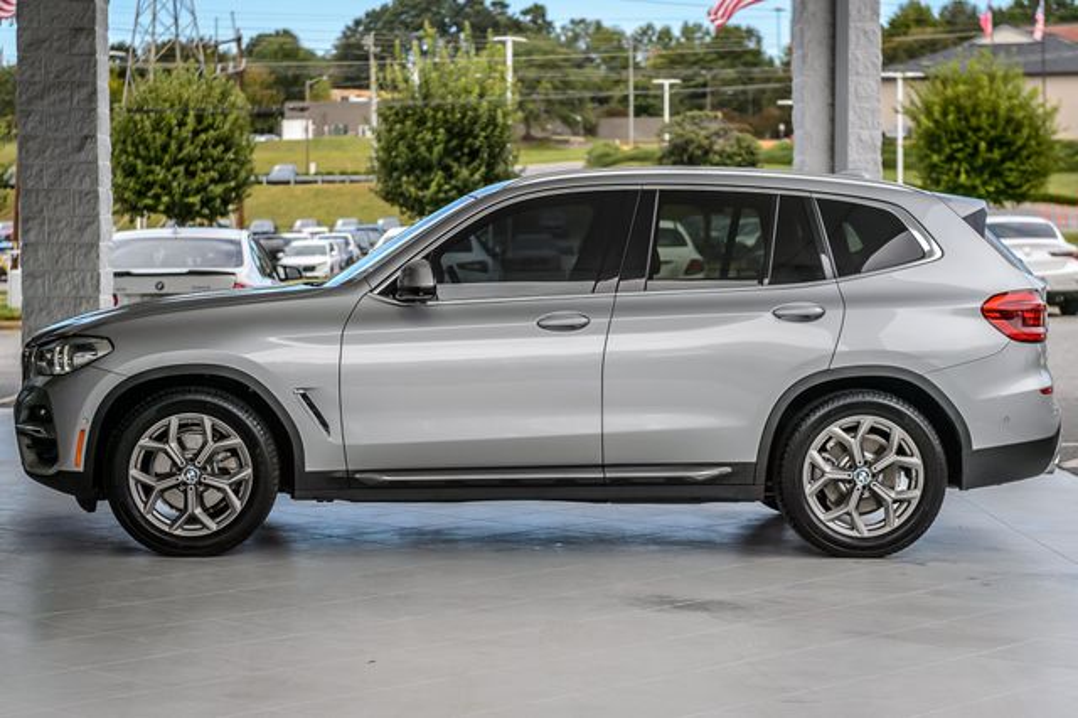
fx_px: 2581
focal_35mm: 86
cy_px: 343
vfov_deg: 15.8
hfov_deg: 23.6
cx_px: 534
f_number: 4
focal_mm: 70
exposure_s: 1/1600
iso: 100
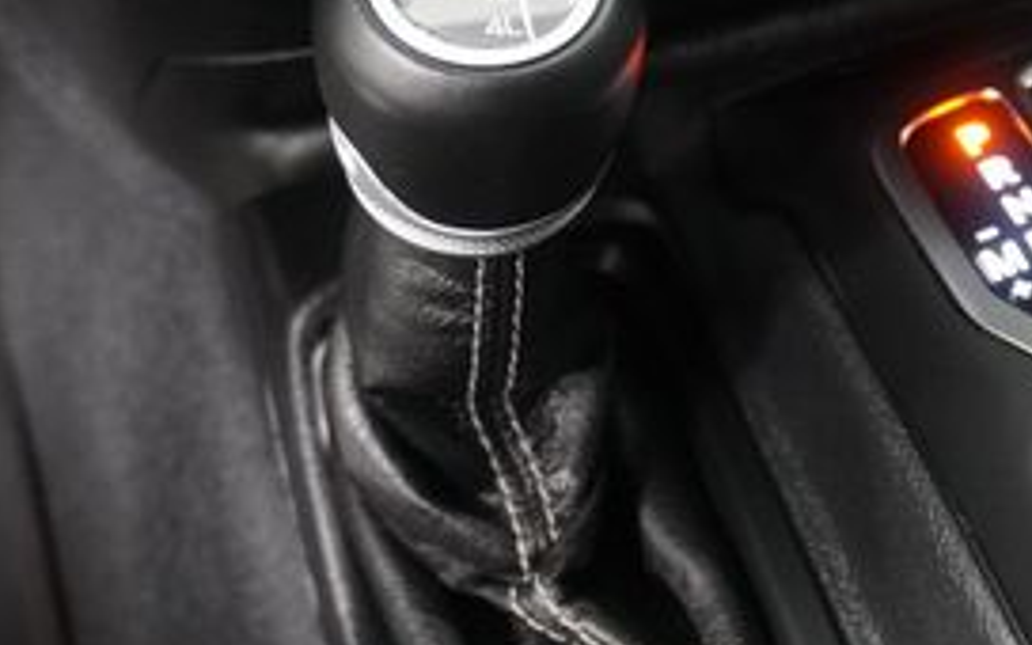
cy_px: 108
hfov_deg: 27.6
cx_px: 930
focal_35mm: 72
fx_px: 2025
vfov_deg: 17.9
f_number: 4
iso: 4000
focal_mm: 20
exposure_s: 1/60
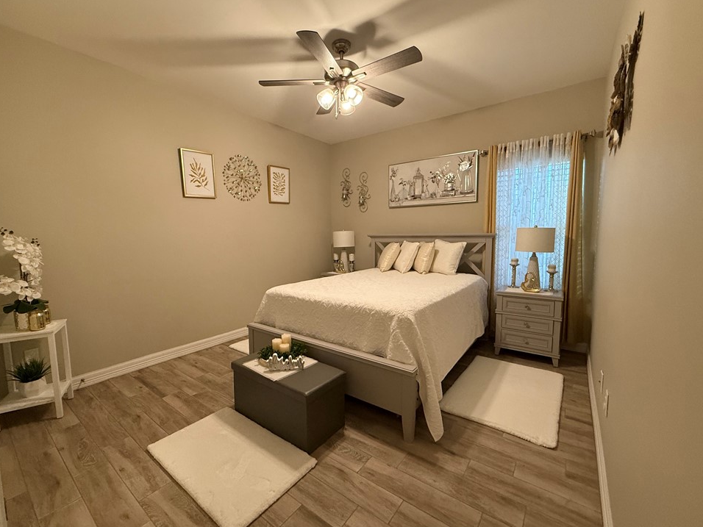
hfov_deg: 98.2
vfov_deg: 81.7
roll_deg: +0.7
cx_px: 344
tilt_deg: -5.3
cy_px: 262
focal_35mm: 15
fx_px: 305
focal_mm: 2.22
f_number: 2.2
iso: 400
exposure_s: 1/60
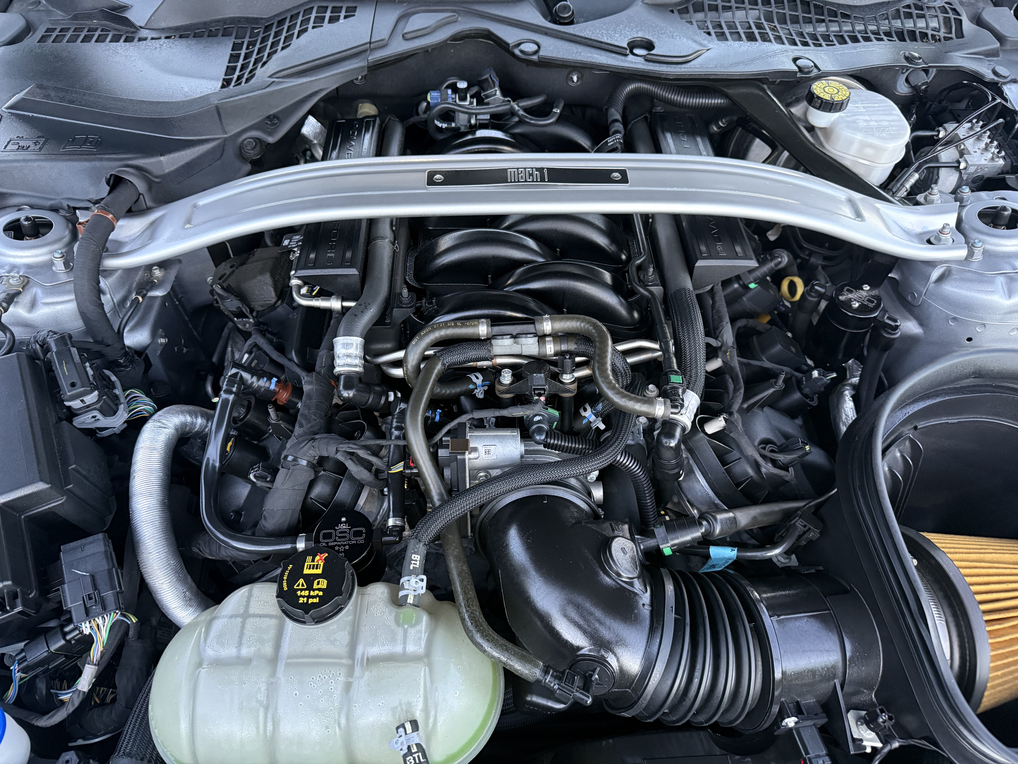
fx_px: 706
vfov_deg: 56.8
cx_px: 509
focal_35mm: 24
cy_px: 382
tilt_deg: -54.0
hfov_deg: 71.6
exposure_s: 1/60
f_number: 1.78
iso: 640
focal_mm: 6.76
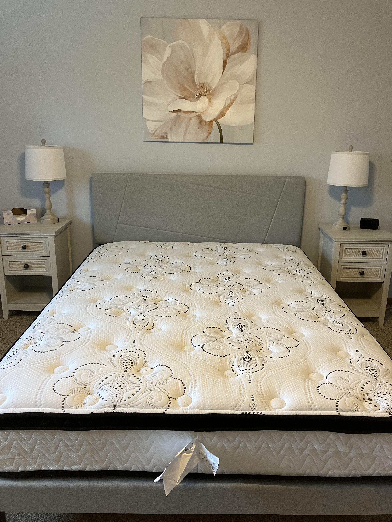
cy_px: 261
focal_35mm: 28
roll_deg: -1.0
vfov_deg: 63.4
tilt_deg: -17.8
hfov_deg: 49.7
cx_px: 196
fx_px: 423
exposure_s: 1/60
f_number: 1.8
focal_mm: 3.99
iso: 100
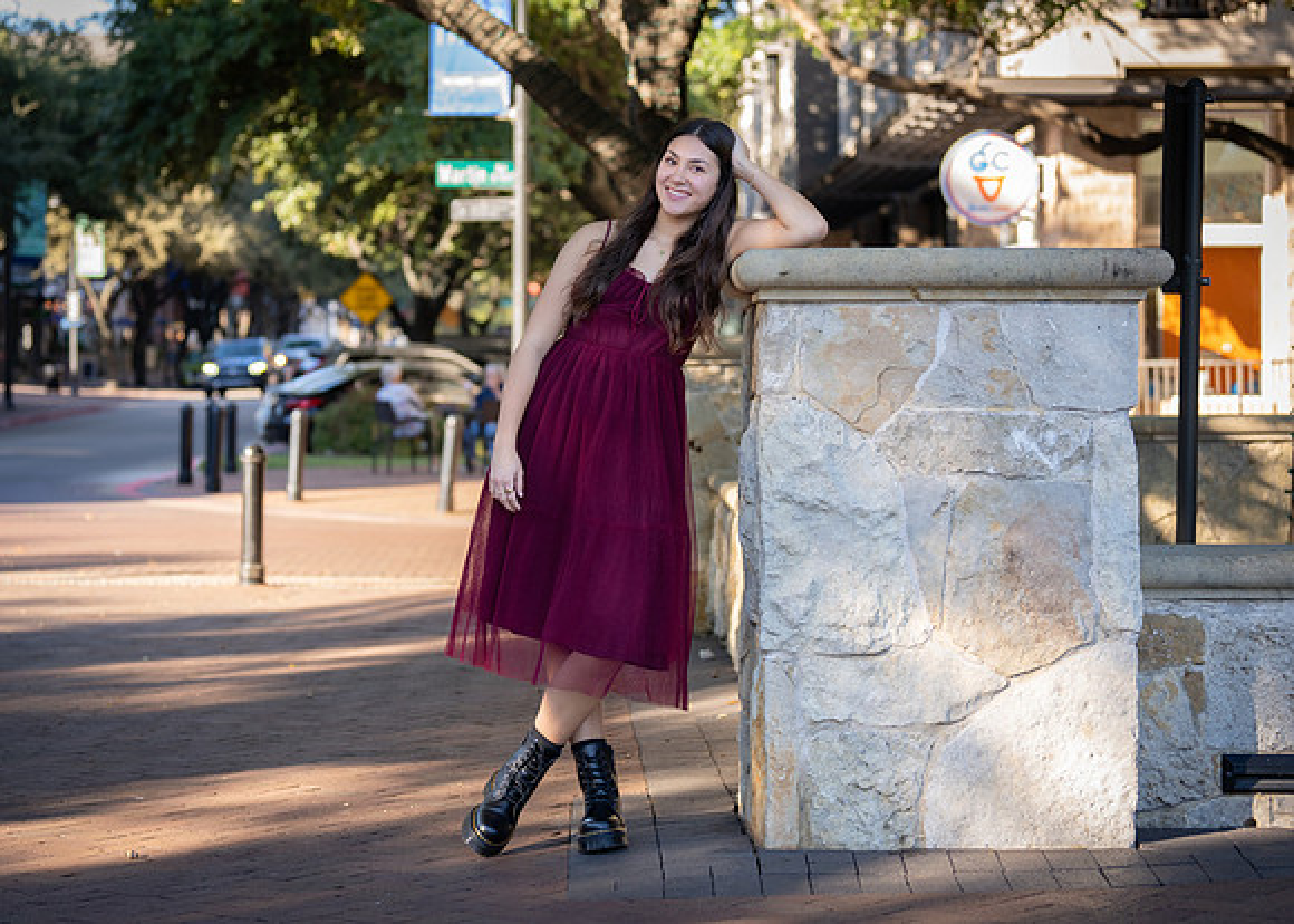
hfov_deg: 24.1
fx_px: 3021
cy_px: 422
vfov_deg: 17.4
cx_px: 530
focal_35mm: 82
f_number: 2.8
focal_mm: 70
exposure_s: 1/320
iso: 200
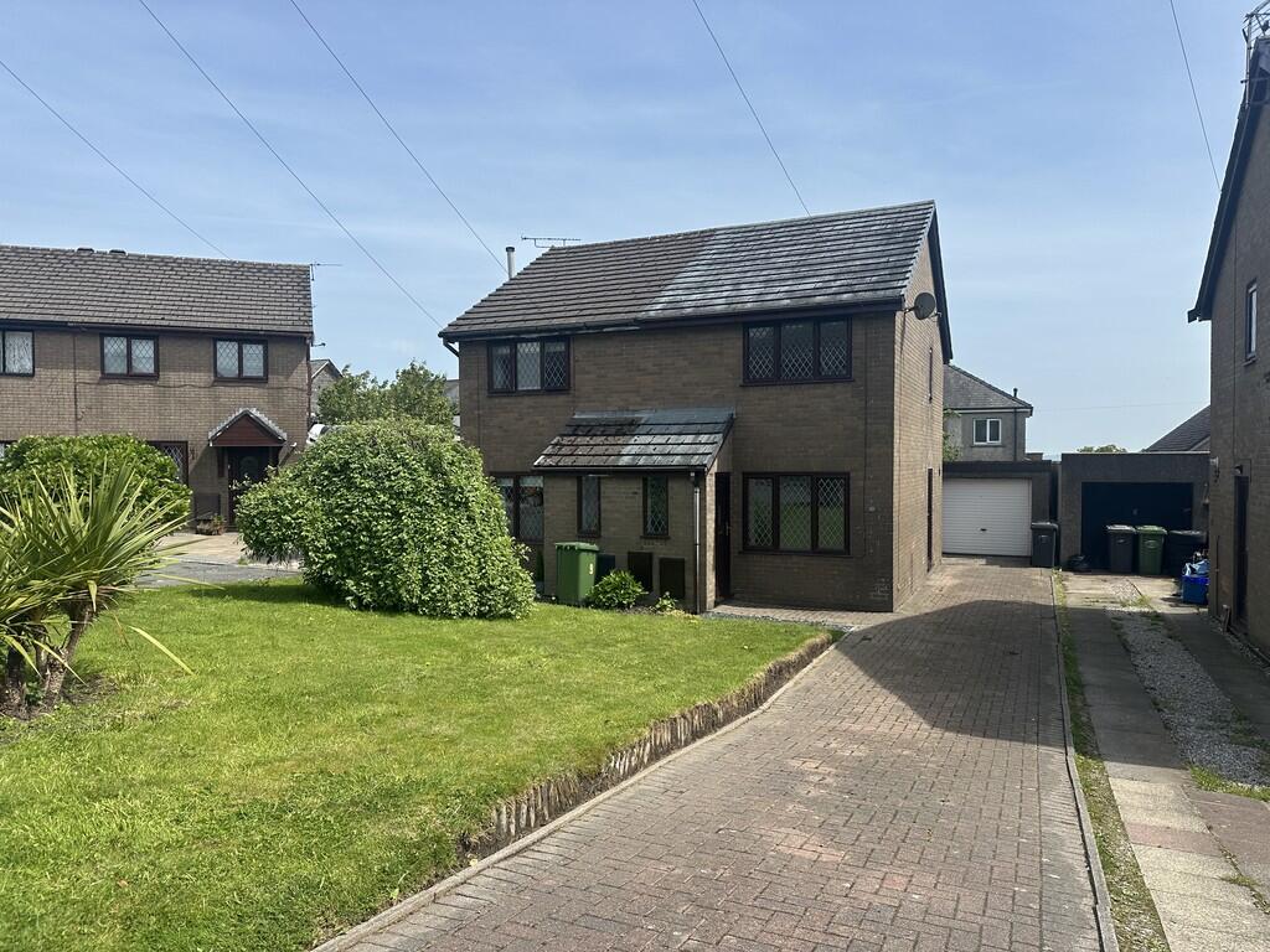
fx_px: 881
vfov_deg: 56.8
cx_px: 635
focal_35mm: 24
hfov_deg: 71.6
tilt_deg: -1.3
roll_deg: +0.6
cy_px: 476
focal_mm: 6.86
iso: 80
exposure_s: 1/4348
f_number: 1.78
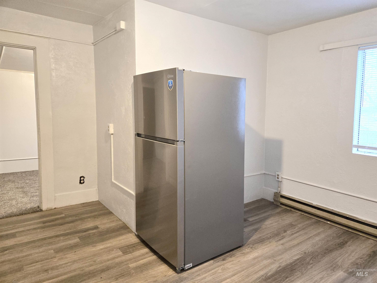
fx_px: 250
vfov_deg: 58.9
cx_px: 188
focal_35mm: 23
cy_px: 142
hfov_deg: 73.9
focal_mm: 5.4
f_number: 1.8
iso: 320
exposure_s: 1/120
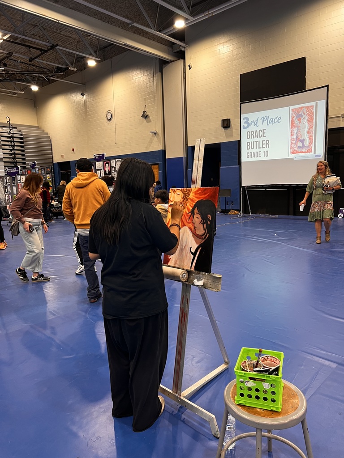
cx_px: 172
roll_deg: +1.5
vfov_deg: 67.3
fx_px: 345
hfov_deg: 53.1
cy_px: 229
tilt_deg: -7.7
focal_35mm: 26
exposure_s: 1/60
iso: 100
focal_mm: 5.7
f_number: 1.5
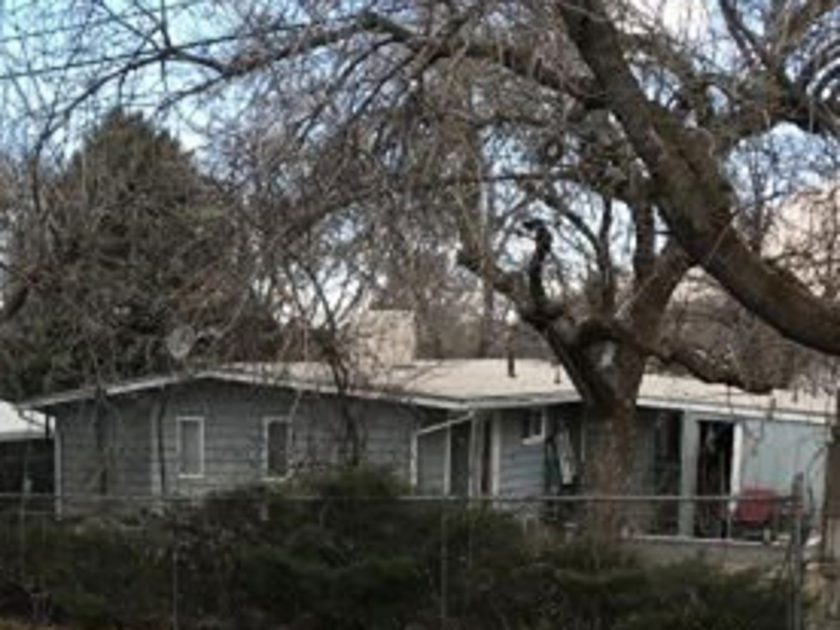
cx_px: 76
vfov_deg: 21.7
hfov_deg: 28.6
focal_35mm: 65
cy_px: 642
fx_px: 1577
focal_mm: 3.99
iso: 20
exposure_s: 1/560
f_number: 1.8
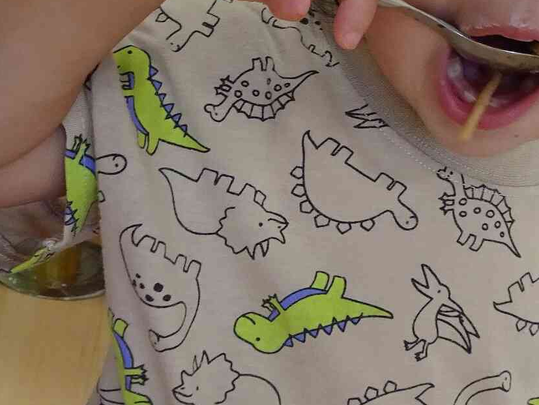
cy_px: 110
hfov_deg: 27.1
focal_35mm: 71
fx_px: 1106
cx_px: 379
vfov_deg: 20.6
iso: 250
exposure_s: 1/100
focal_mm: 4.1
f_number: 3.5
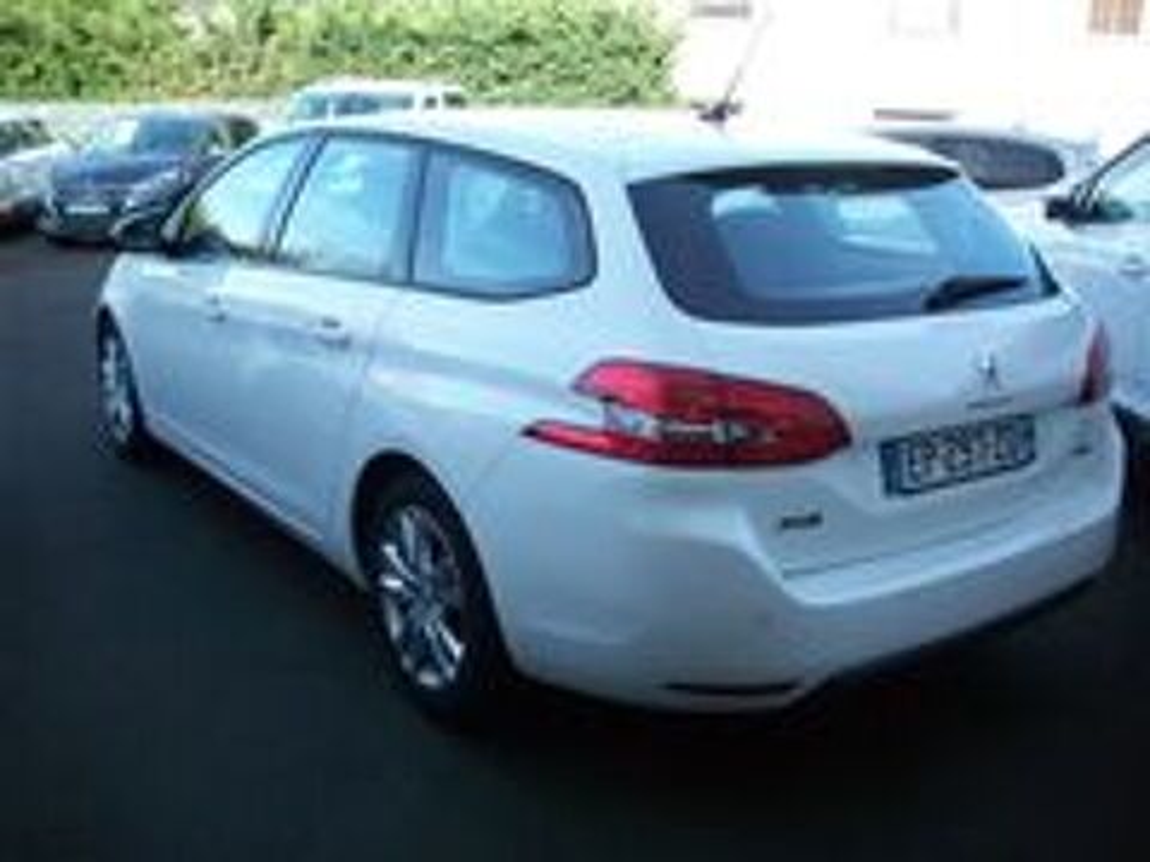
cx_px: 575
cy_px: 431
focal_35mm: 37
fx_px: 1229
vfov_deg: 38.7
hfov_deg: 50.1
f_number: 2.8
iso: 80
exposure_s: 1/218
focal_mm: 6.2
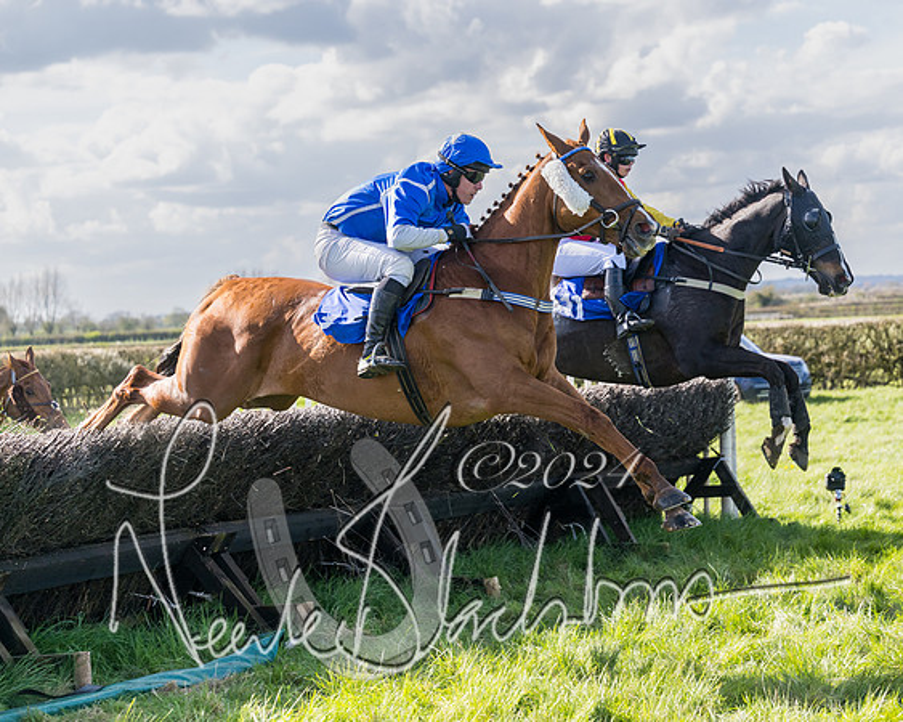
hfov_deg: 20.0
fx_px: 2550
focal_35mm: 95
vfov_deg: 16.1
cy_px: 324
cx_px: 567
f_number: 4
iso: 400
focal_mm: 75
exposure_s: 1/2000
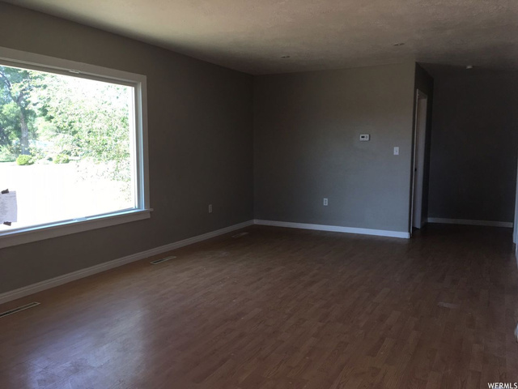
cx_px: 259
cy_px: 194
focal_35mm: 29
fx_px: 434
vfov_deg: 48.2
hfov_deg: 61.7
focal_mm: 4.15
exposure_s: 1/120
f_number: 2.2
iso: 32
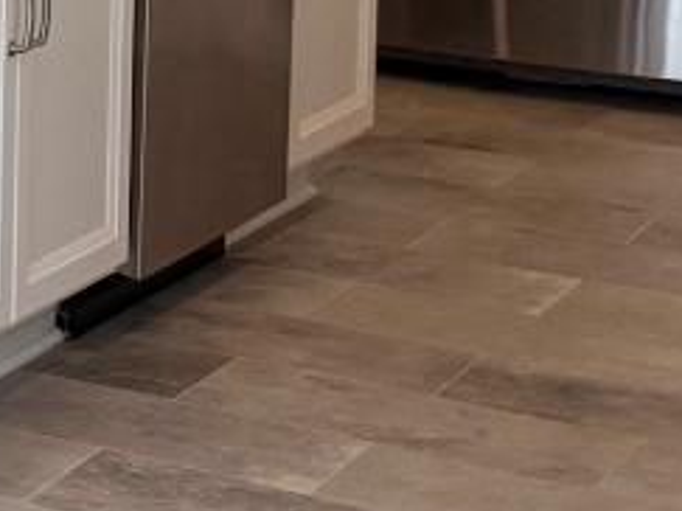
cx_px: -1198
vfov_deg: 9.7
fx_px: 2914
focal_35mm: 148
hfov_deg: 10.5
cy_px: -310
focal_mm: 6.76
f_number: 1.78
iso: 160
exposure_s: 1/230
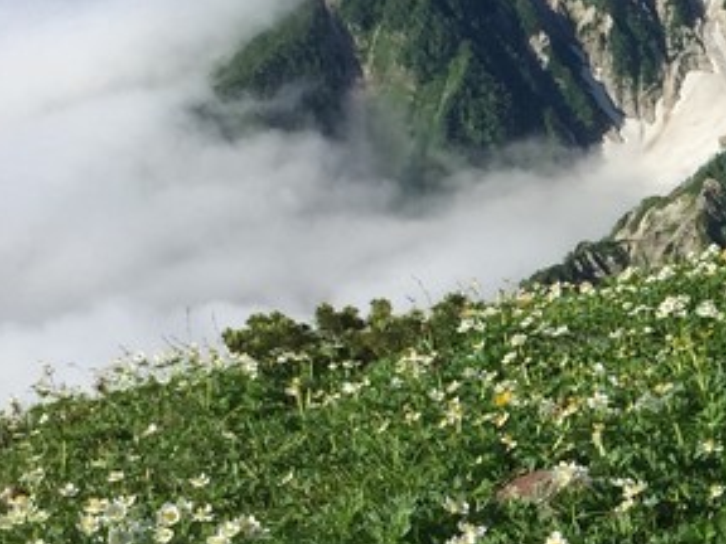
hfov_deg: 15.8
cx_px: 814
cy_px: 363
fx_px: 2538
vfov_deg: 12.2
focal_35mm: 121
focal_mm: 4.15
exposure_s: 1/1980
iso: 32
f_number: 2.2
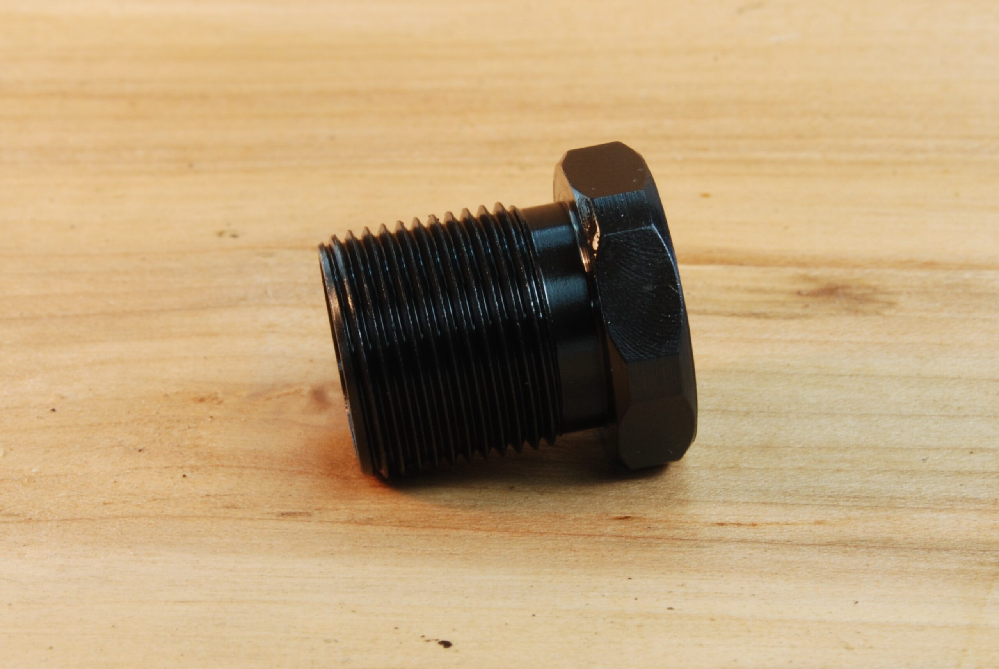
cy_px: 334
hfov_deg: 24.6
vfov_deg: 16.6
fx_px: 2292
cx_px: 500
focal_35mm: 82
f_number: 20
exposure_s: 1/4
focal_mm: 55
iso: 200
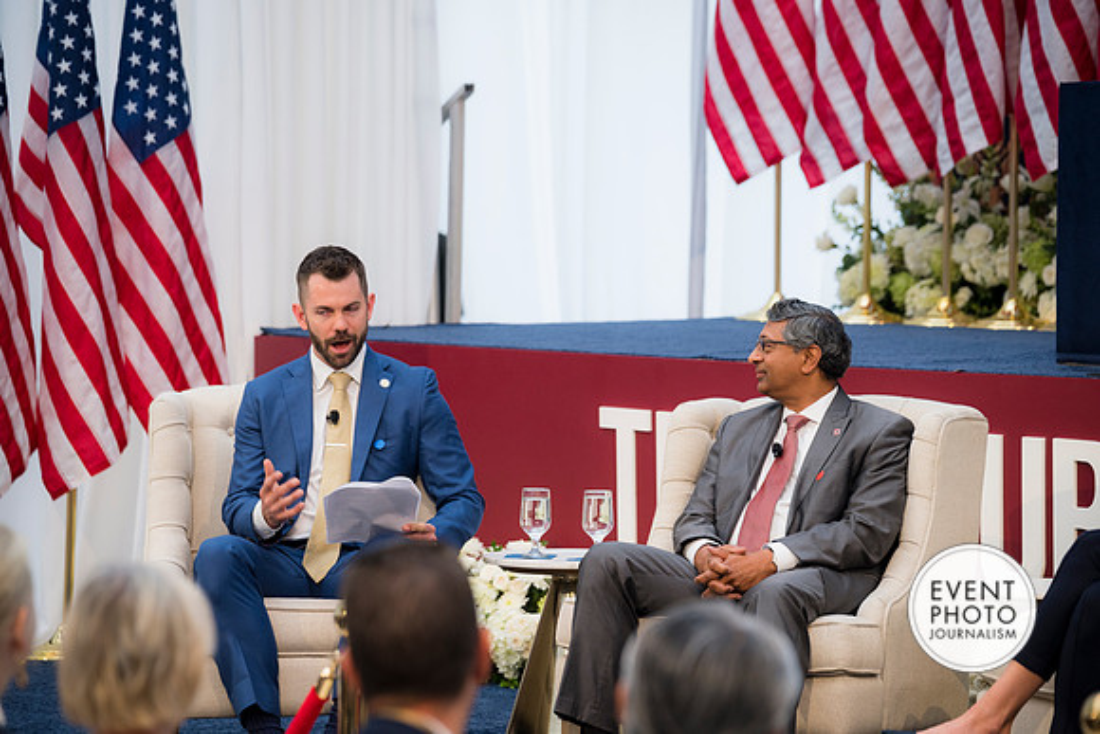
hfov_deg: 13.7
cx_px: 550
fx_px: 4584
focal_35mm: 150
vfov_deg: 9.2
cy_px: 367
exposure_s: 1/160
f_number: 4
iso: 560
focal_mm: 150
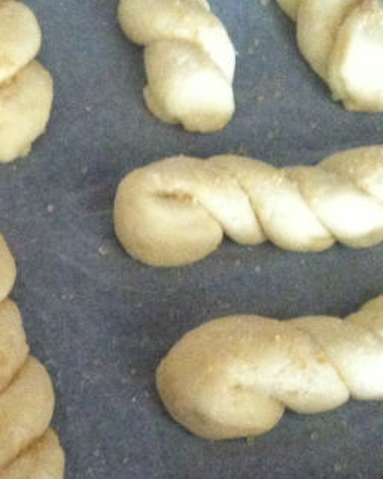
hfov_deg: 17.4
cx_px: -48
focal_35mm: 85
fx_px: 1204
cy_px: 284
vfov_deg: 22.4
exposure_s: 1/15
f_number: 2.8
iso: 800
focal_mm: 3.85
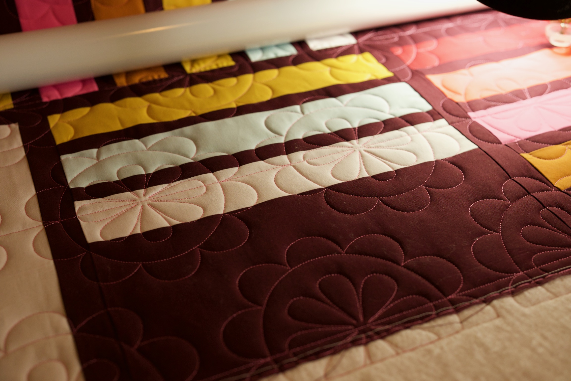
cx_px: 286
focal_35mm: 40
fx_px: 642
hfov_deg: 47.9
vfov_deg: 33.0
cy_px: 190
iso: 800
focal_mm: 27
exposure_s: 1/100
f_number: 2.8
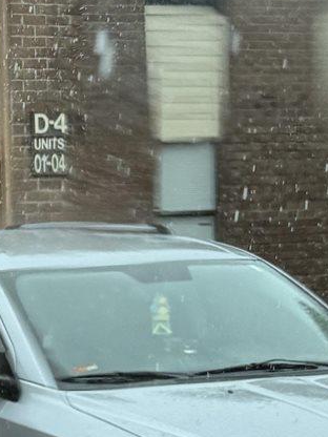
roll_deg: +1.8
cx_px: -198
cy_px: 254
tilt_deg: +0.1
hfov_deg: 10.7
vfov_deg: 14.8
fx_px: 1680
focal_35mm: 133
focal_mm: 6.76
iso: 80
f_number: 1.78
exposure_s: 1/1250
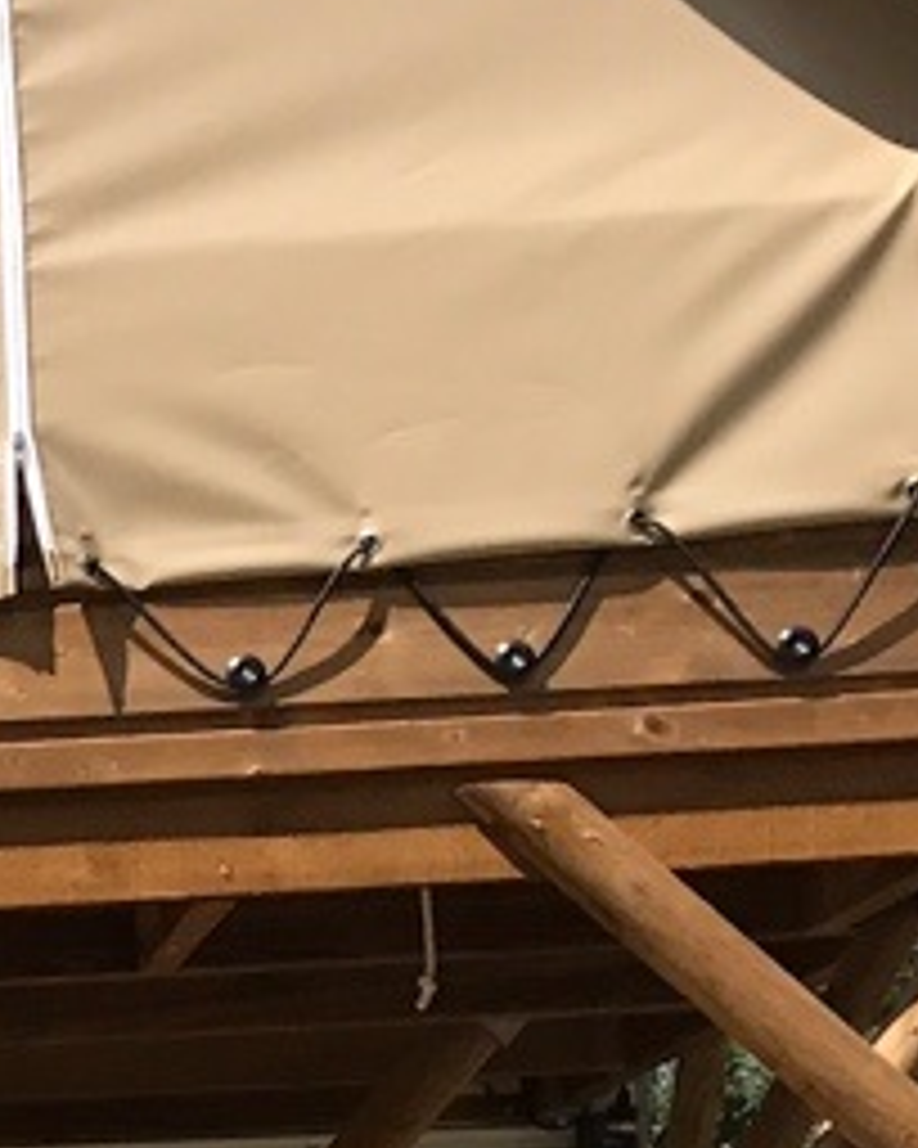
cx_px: -1449
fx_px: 4653
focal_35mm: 137
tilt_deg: +4.9
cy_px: 1531
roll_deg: +0.6
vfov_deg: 13.5
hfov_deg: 9.7
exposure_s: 1/2083
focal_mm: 3.99
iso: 20
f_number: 1.8
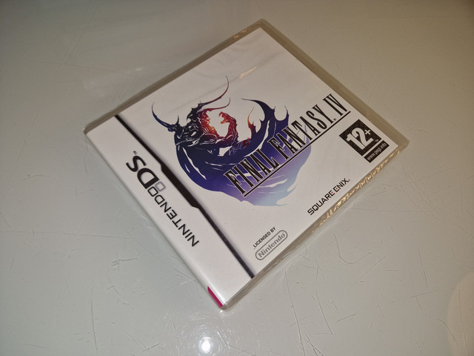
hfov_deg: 73.9
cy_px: 178
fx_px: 315
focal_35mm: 23
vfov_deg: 58.9
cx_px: 237
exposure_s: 1/50
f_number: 1.8
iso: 71
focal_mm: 5.4
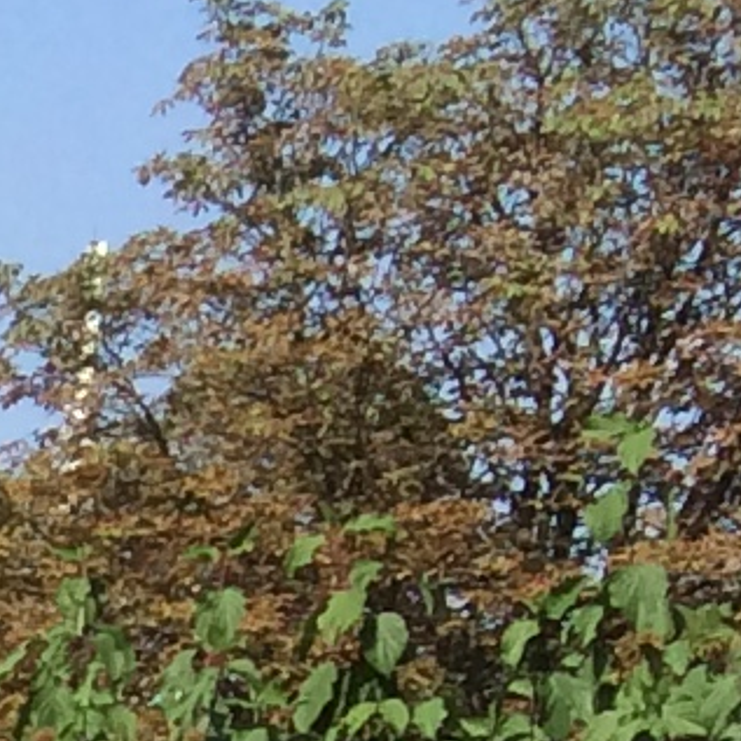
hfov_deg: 5.3
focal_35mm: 264
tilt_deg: -13.6
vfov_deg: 5.9
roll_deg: -0.4
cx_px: -2772
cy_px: 2683
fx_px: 6394
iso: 32
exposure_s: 1/1466
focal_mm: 4.15
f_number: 2.2
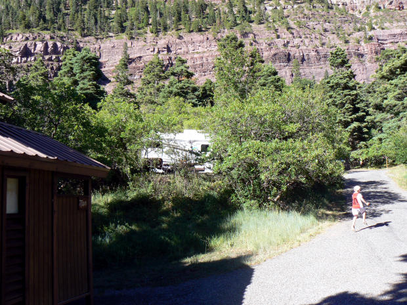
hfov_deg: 51.4
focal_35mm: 36
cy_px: 152
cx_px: 204
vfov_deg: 39.7
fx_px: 423
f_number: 5.6
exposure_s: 1/160
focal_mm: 6
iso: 80
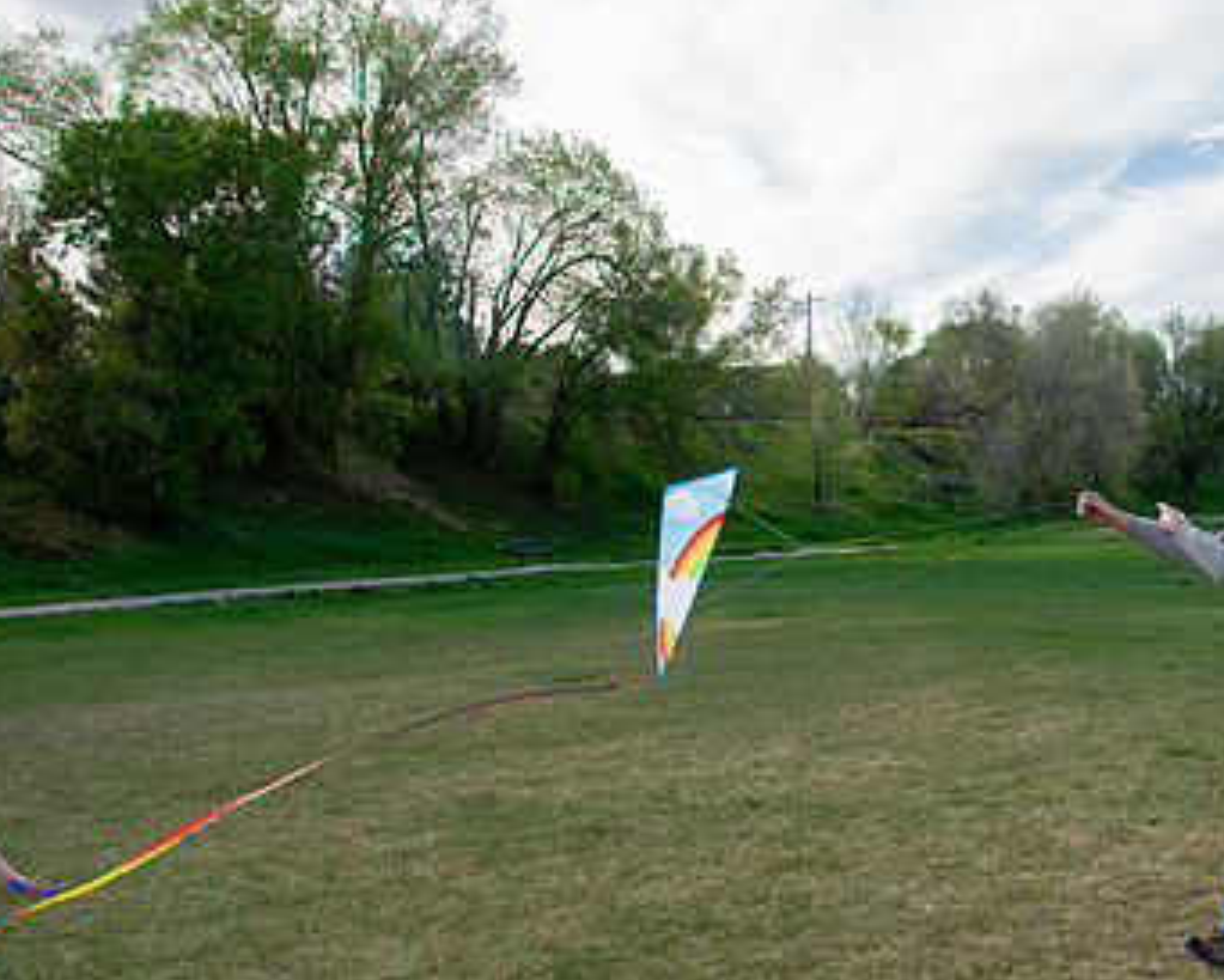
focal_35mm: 49
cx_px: 909
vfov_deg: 30.7
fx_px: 1776
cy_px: 634
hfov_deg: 37.2
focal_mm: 24
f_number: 5
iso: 200
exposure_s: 1/500
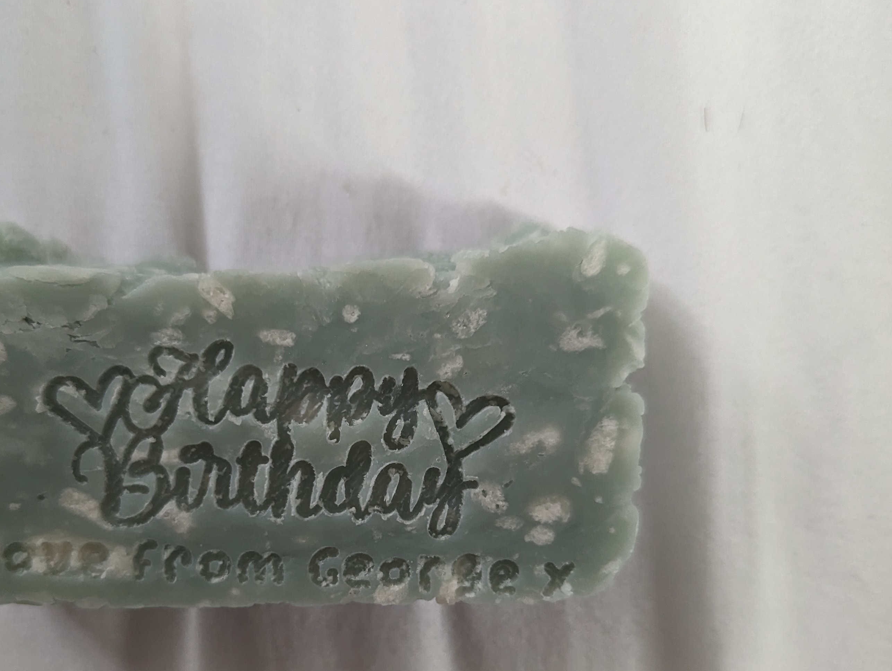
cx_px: 374
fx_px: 981
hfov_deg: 48.7
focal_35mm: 38
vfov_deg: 37.1
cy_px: 482
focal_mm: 6.81
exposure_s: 1/67.1
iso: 971
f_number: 1.85
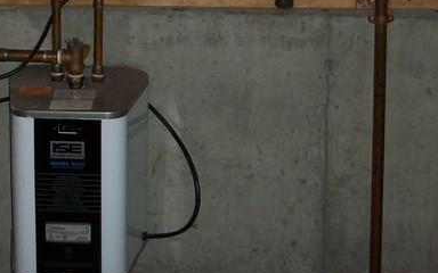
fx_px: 1182
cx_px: 211
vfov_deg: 12.7
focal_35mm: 99
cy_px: -94
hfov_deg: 21.0
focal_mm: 6.3
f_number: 3.1
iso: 160
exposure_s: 1/60
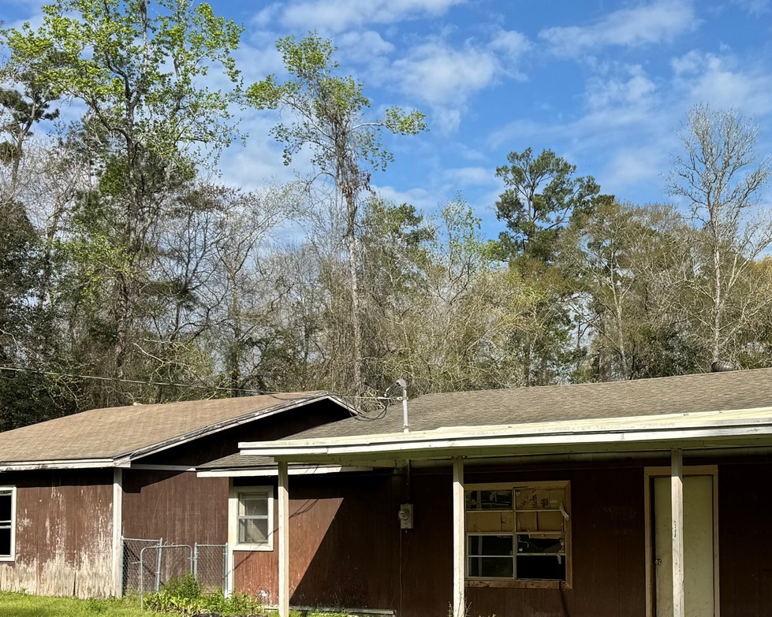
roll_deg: +1.2
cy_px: 478
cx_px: 631
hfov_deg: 36.6
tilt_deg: +1.0
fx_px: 1119
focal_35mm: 49
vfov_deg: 30.2
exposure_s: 1/4950
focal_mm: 6.86
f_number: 1.78
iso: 80
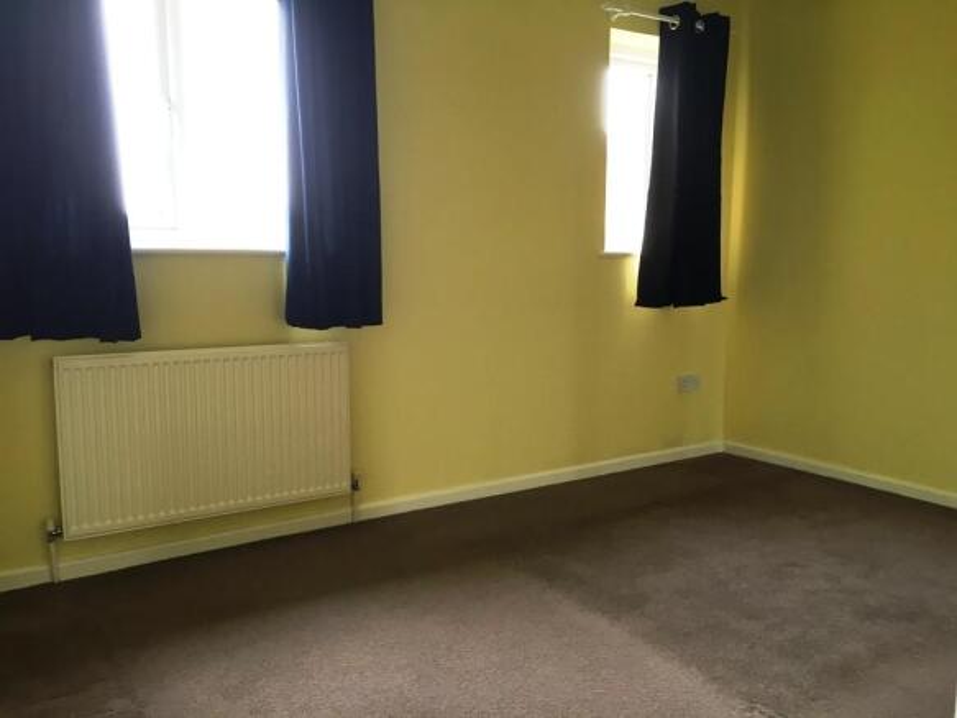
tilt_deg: -8.5
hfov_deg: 61.7
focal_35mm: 29
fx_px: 802
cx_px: 478
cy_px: 359
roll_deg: -0.1
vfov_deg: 48.2
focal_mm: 4.15
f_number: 2.2
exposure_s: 1/33
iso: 80
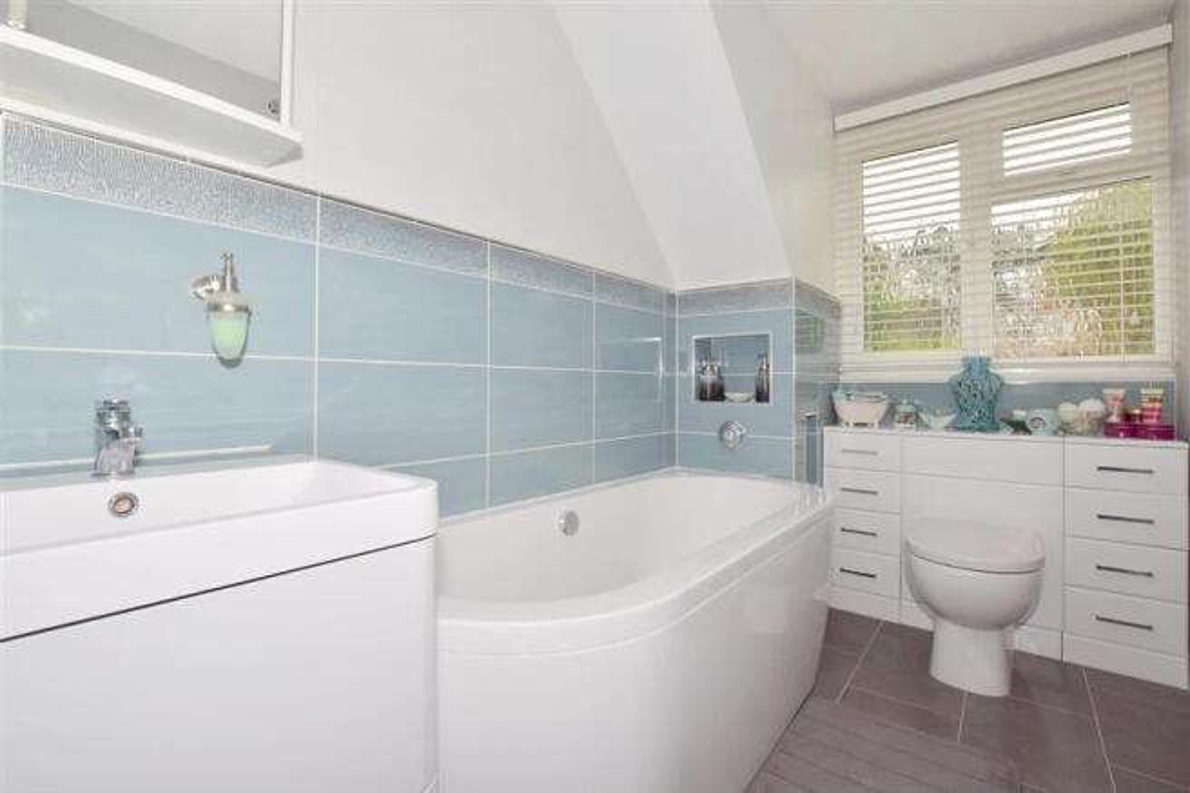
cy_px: 396
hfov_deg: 100.4
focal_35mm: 15
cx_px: 595
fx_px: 496
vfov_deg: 77.3
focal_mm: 10
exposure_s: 1/200
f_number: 10
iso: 400
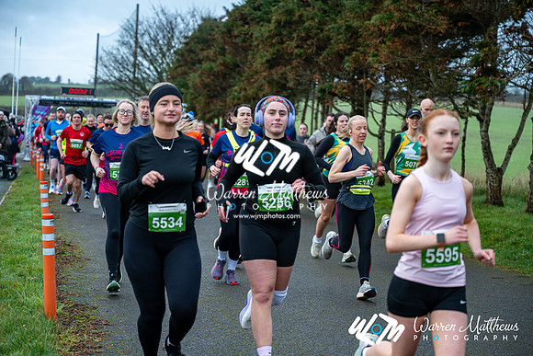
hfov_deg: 28.8
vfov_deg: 19.5
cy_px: 178
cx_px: 266
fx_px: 1037
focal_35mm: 70
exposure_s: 1/1250
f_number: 2.8
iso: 280
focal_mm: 70
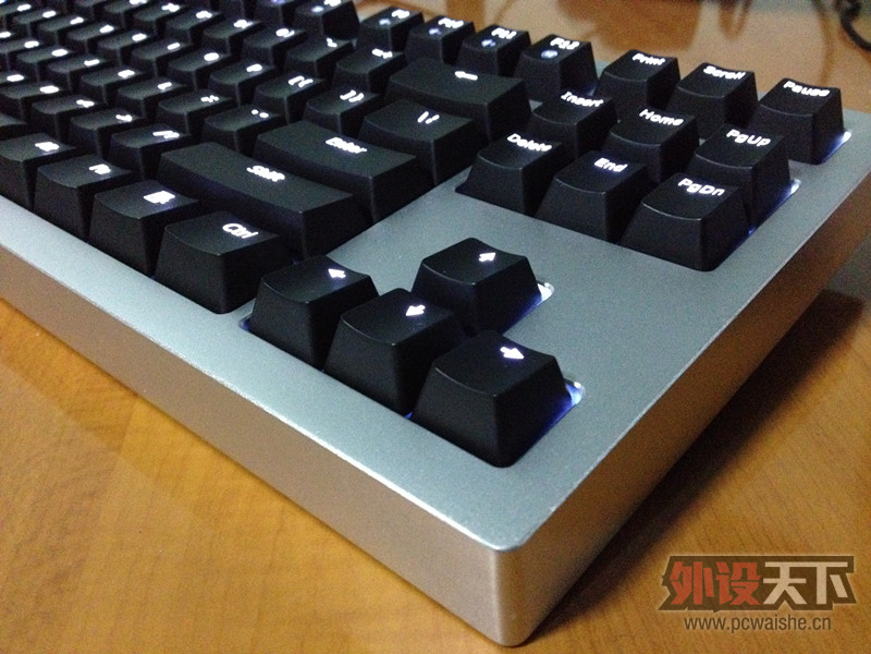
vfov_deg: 40.7
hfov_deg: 52.6
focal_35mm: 35
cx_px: 436
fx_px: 881
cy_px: 327
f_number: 2.4
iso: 800
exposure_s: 1/15
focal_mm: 4.28
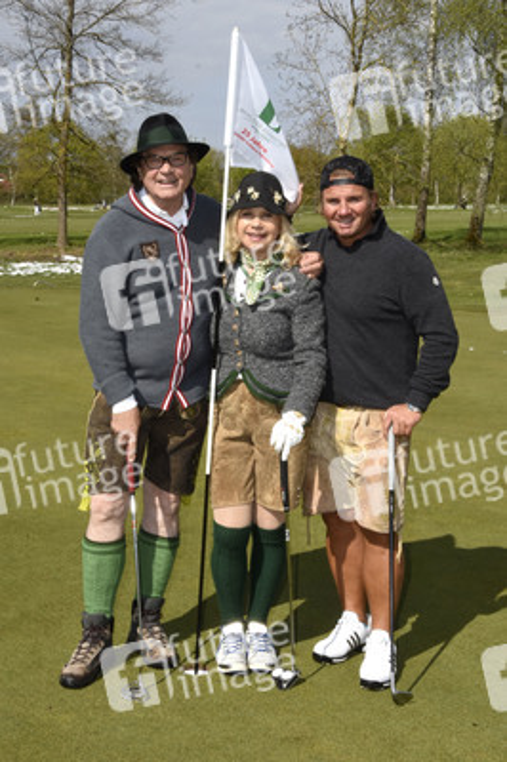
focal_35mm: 57
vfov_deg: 35.1
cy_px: 381
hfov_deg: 23.7
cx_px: 254
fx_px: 1206
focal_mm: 38
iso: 500
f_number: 25
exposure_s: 1/160
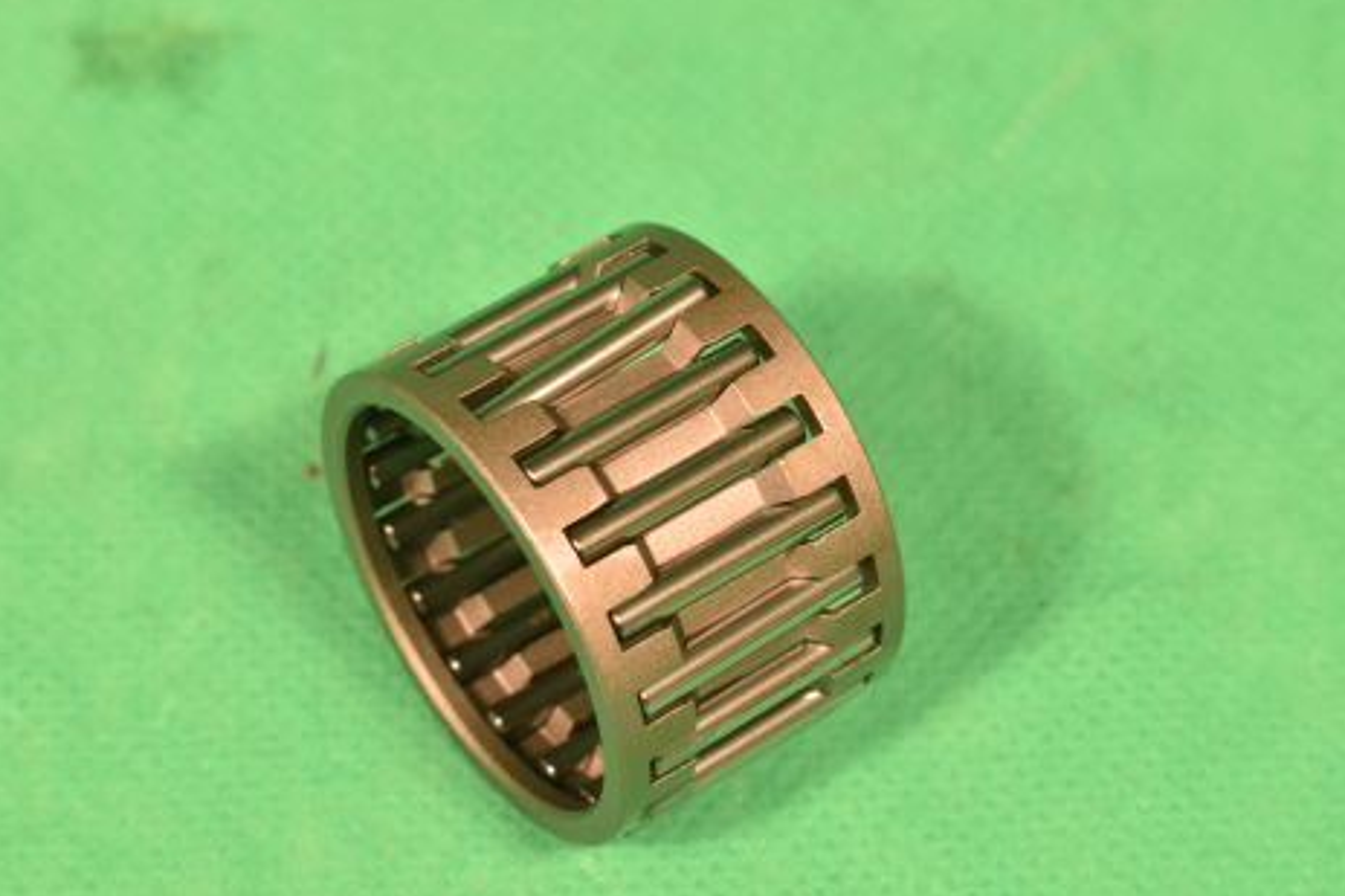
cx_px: 615
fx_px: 3983
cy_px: 560
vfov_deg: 12.8
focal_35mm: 107
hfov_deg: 19.2
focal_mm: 55
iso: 1000
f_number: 14
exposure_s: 1/100
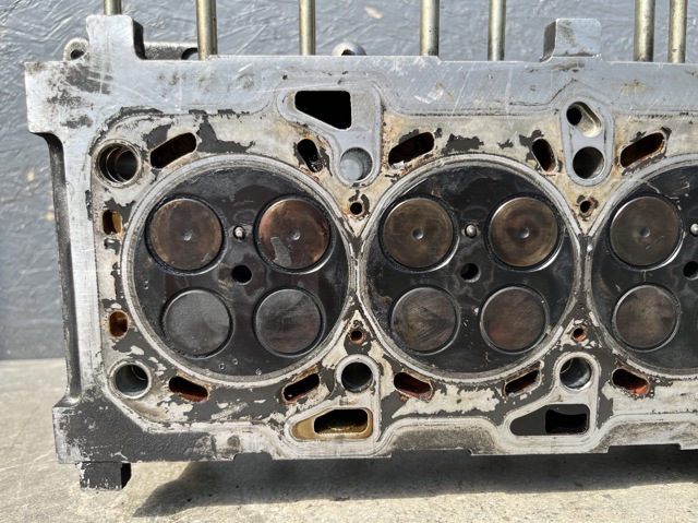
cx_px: 349
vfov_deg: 53.0
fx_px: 524
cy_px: 262
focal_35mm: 26
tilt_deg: -0.5
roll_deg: +1.2
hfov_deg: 67.3
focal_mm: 5.1
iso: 50
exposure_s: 1/499
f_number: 1.6
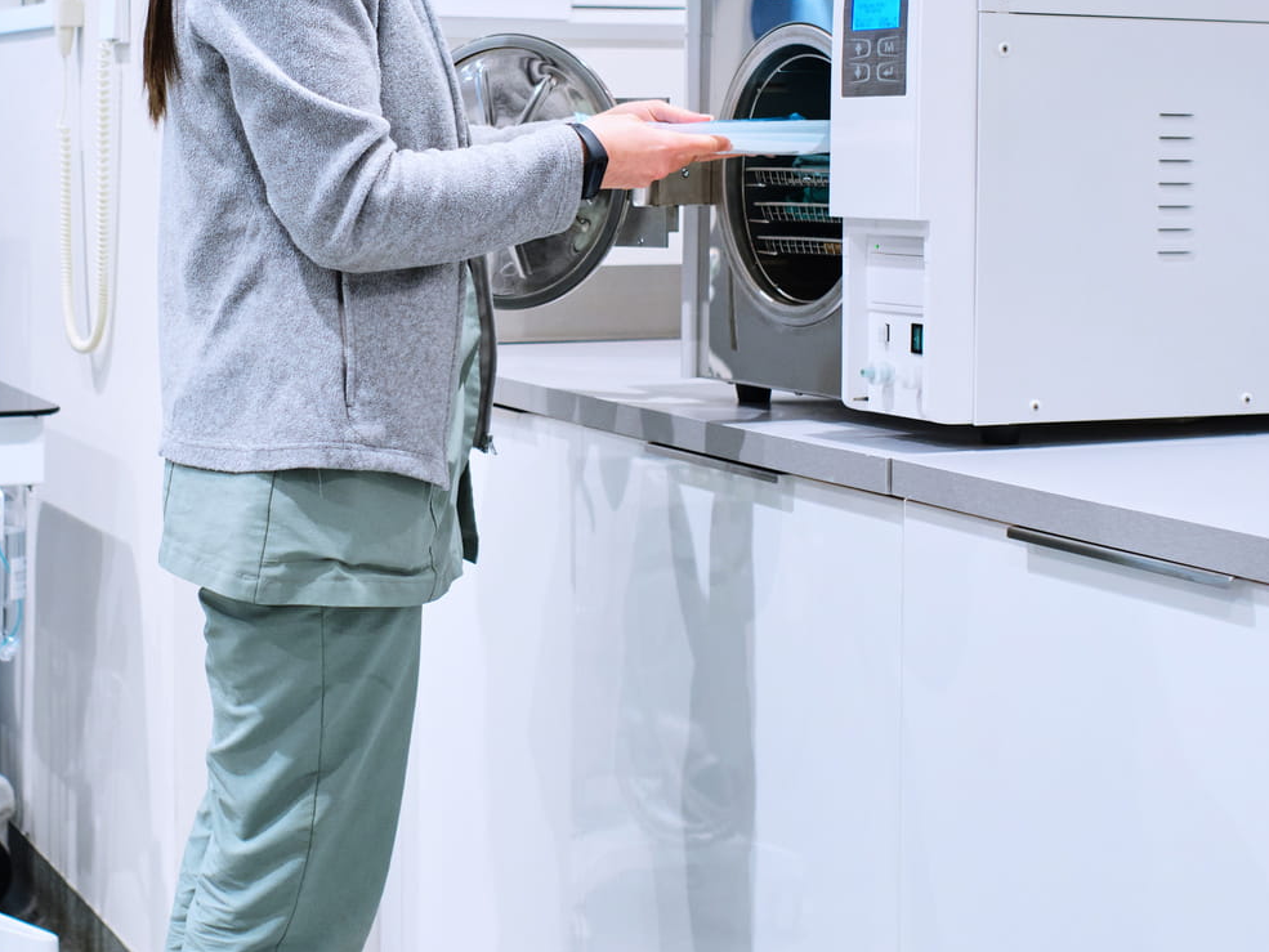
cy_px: 297
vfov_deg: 21.2
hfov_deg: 28.0
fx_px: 2530
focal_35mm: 69
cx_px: 465
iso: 800
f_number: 2.5
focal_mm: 23
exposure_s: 1/200
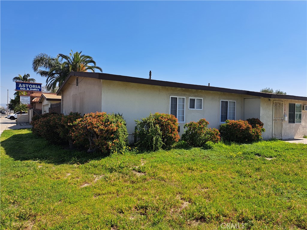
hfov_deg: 71.6
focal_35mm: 24
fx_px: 213
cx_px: 154
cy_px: 115
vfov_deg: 56.8
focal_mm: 5.23
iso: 50
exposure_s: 1/1171
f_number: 1.8
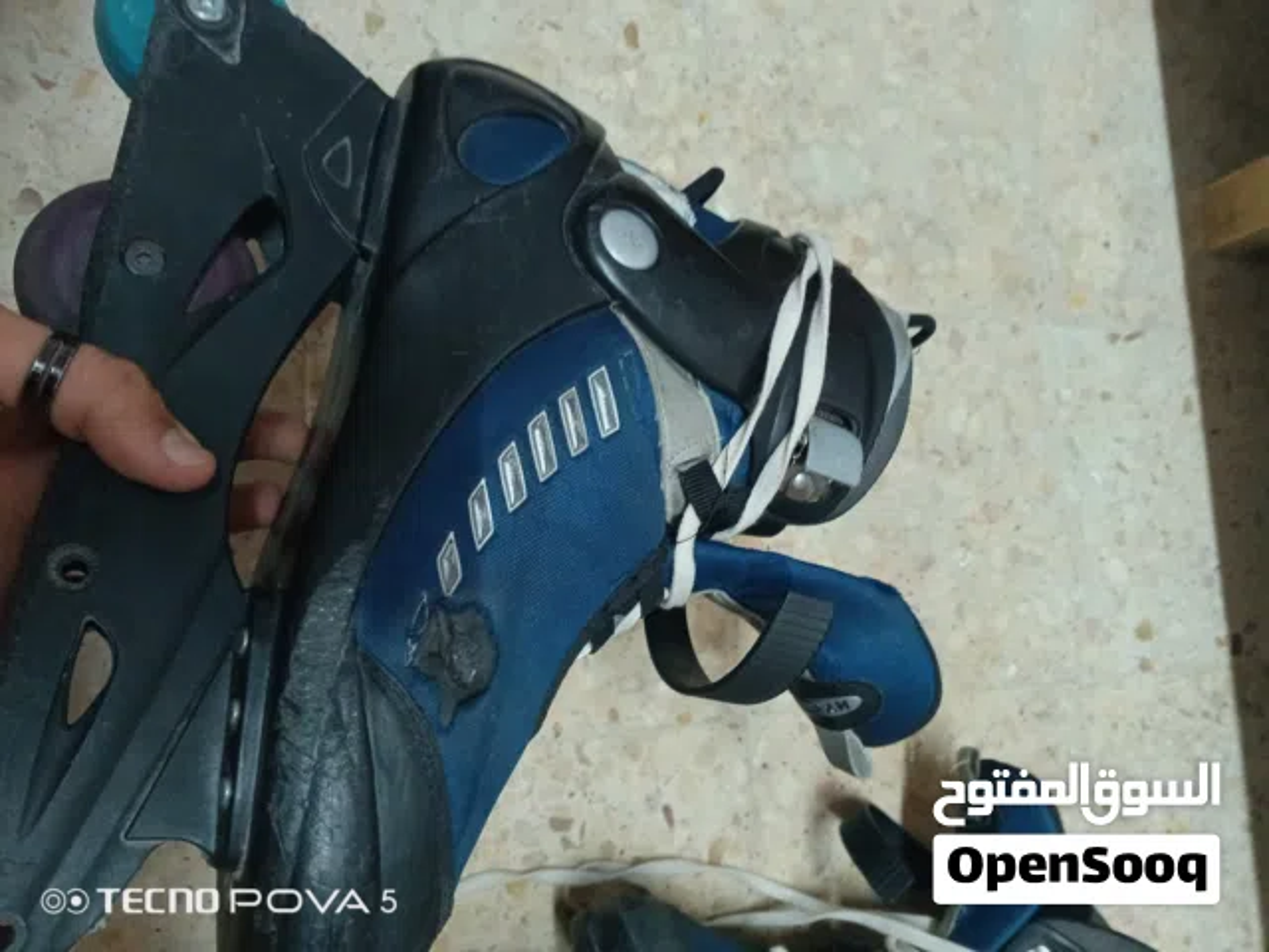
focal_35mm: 24
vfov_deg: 56.8
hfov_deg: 71.6
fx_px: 880
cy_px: 476
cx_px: 634
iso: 958
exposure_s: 1/20
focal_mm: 4.09
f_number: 1.6
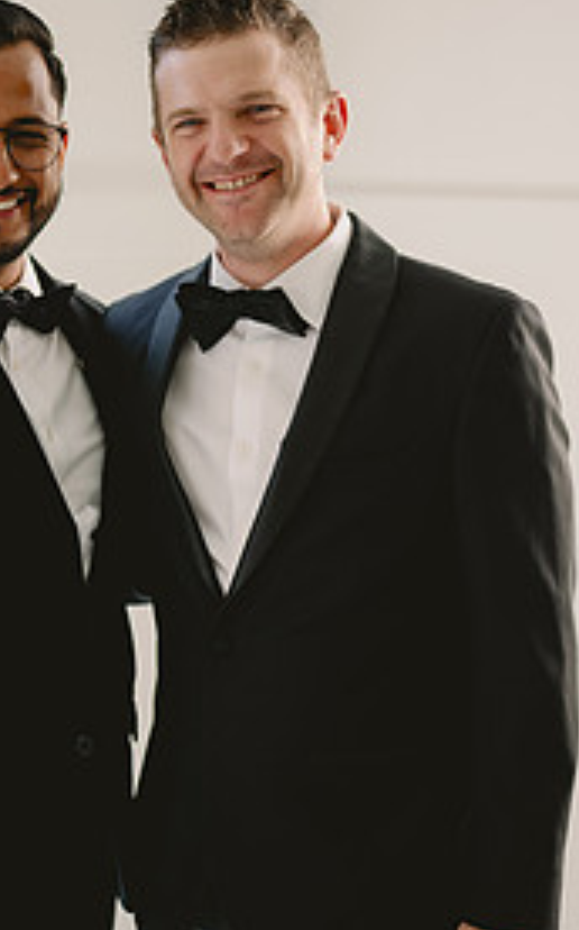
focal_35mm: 83
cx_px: 167
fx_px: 2100
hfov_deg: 15.6
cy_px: 455
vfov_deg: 24.9
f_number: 2
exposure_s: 1/320
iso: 250
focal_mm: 50
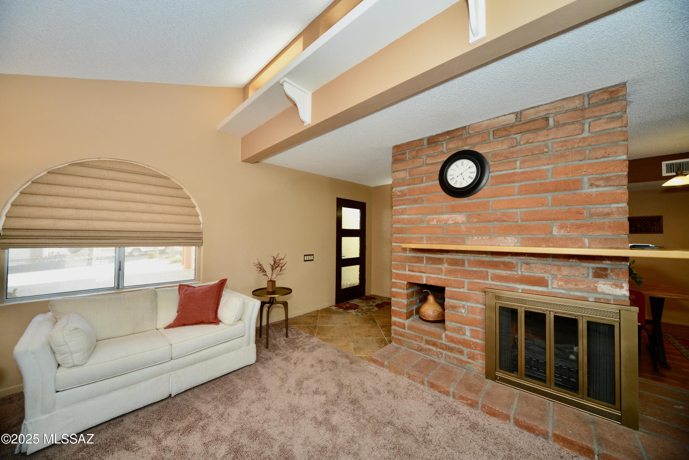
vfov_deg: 90.0
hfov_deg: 112.6
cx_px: 344
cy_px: 230
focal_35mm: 12
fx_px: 230
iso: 800
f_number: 7.1
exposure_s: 1/60
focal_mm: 12
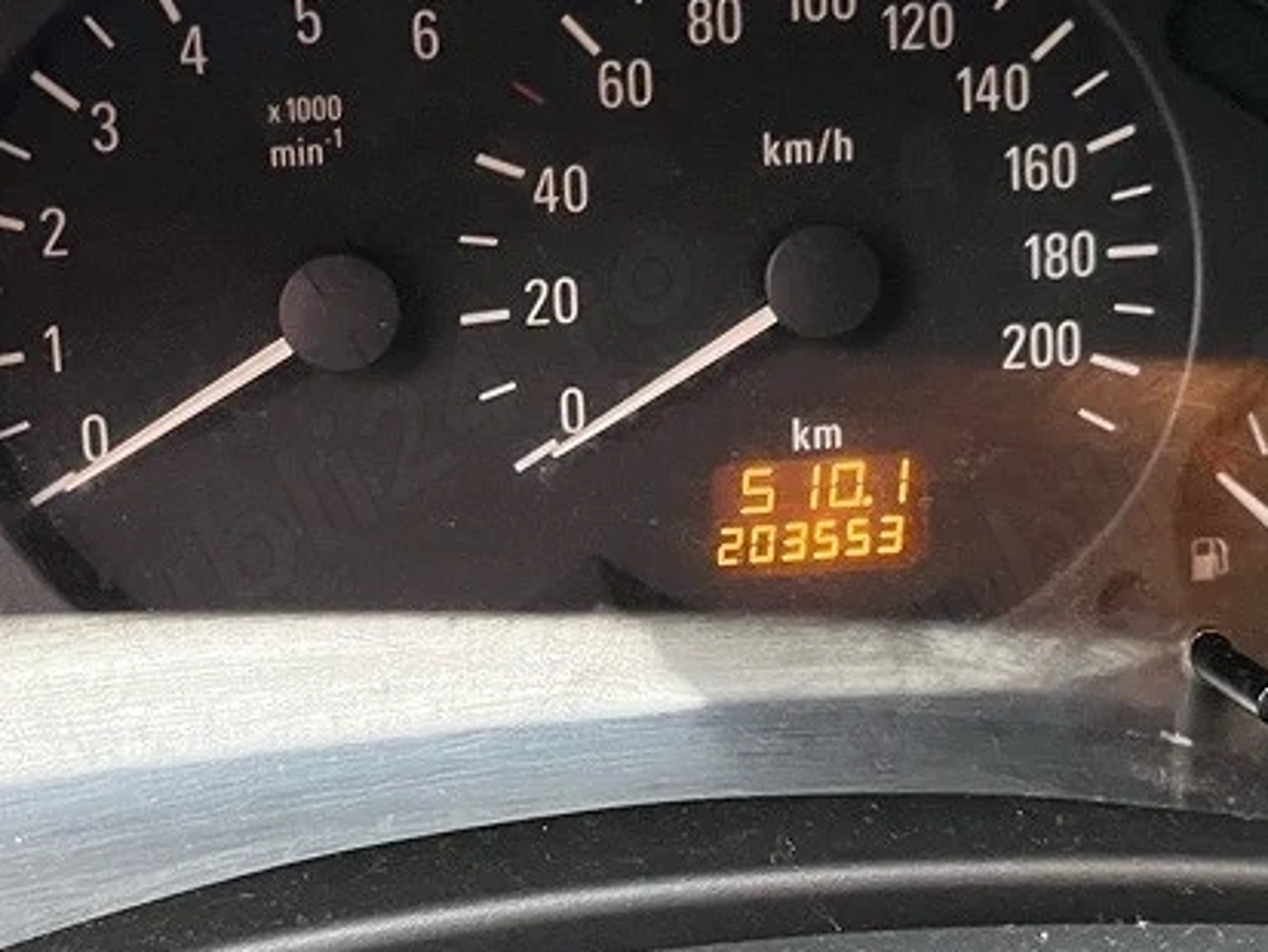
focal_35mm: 63
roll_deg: -3.3
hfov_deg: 30.7
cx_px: 568
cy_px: 501
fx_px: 2308
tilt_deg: -35.5
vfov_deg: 23.3
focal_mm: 5.1
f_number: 1.6
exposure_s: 1/40
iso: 500
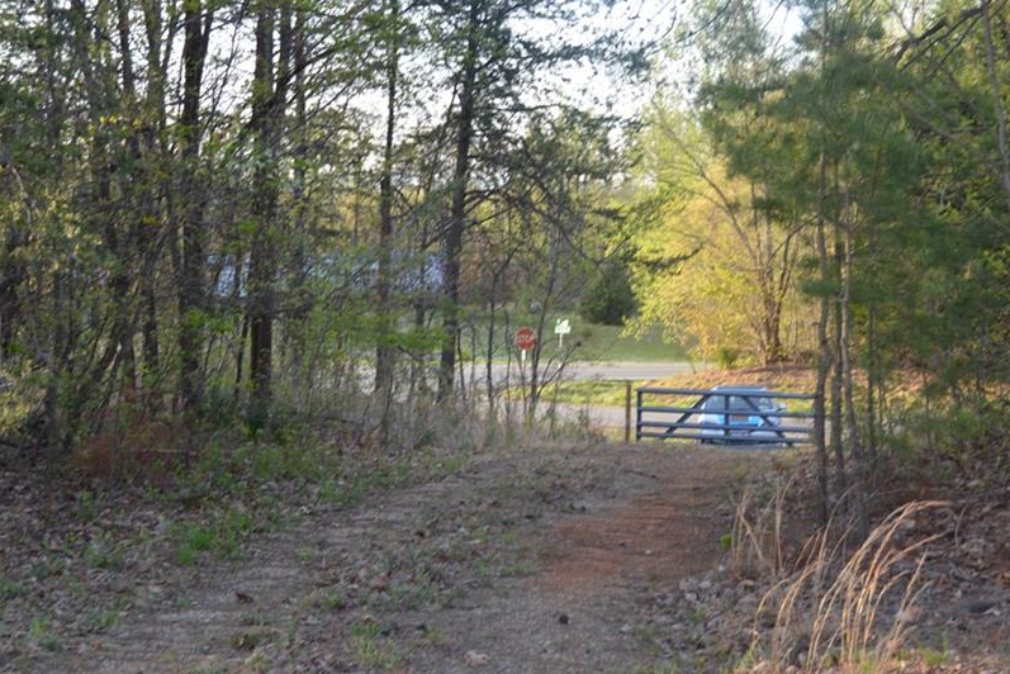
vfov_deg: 22.8
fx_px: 1674
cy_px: 341
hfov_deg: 33.6
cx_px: 534
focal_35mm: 60
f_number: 7.1
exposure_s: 1/200
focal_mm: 31
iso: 400
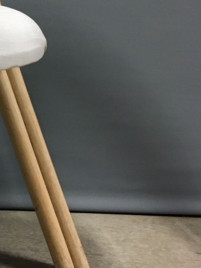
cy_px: 53
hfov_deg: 15.5
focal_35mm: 89
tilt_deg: -8.2
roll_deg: -2.6
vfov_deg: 21.7
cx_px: -90
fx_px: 689
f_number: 2.2
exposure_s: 1/20
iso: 200
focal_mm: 4.15
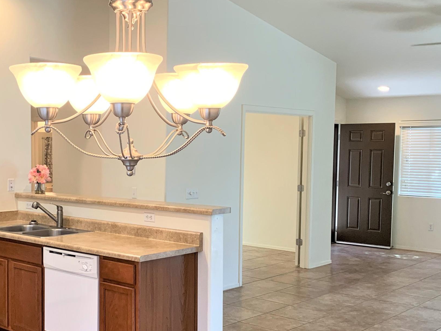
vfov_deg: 30.2
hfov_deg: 39.0
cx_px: 135
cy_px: 204
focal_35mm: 48
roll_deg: -1.1
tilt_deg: -3.3
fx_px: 612
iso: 100
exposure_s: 1/60
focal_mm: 4.25
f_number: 1.8
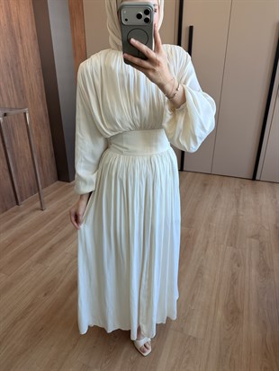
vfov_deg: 71.6
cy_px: 186
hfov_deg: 56.8
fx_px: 258
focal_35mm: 24
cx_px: 140
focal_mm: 6.76
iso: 160
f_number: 1.78
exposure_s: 1/121
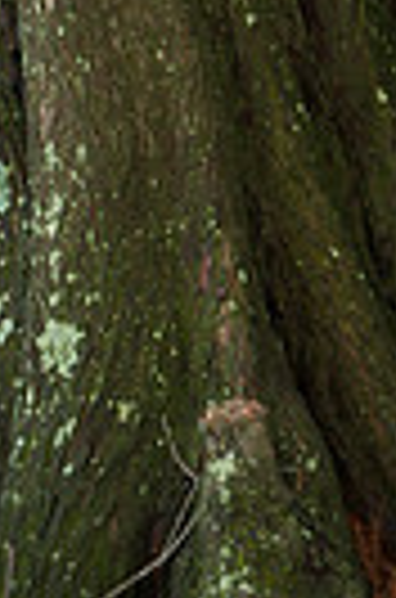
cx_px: 646
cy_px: -328
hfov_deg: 2.9
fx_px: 7878
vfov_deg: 4.3
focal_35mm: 475
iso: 250
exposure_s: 1/160
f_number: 2.8
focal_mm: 140
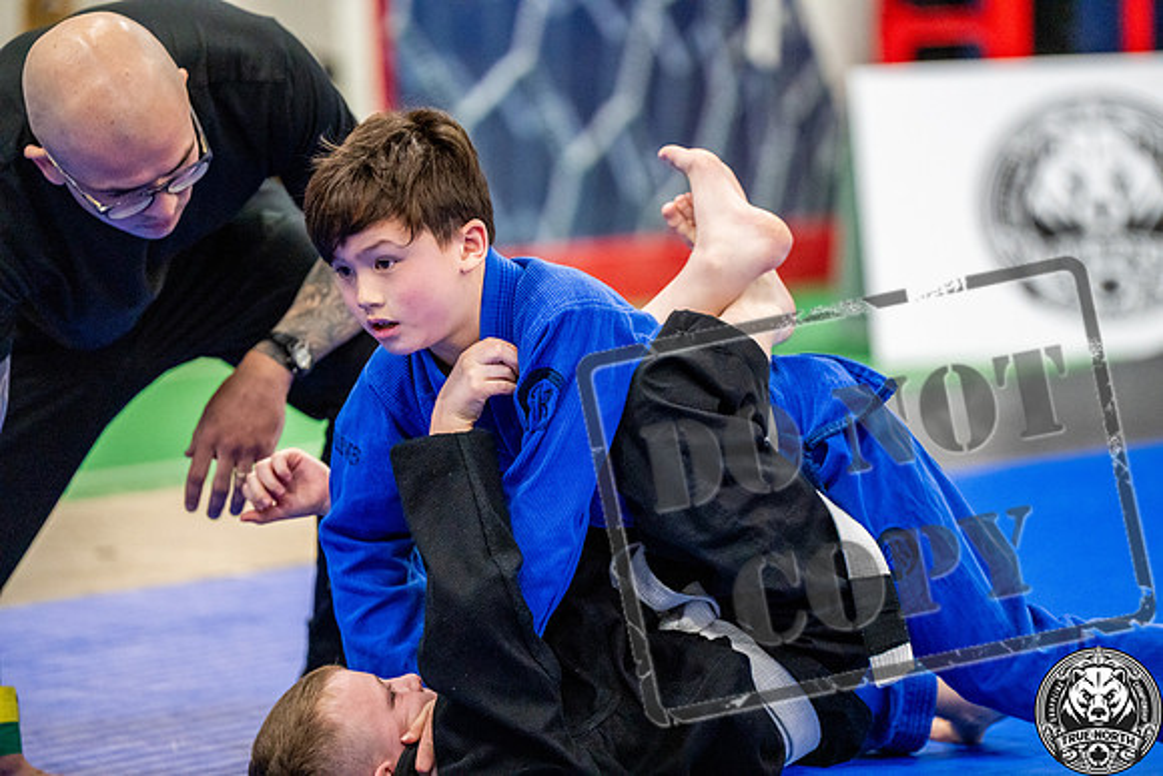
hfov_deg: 10.3
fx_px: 6462
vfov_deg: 6.9
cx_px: 582
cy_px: 388
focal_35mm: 200
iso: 6400
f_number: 2.8
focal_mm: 200
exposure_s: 1/500
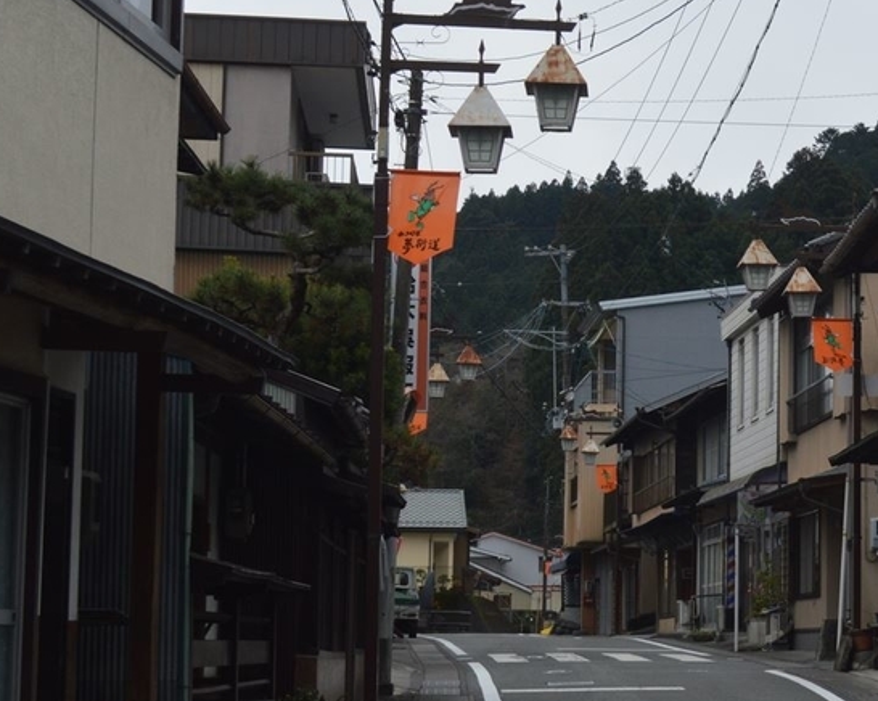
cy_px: 357
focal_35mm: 99
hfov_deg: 18.8
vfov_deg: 15.5
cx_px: 891
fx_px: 2571
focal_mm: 32
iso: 400
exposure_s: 1/250
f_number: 8
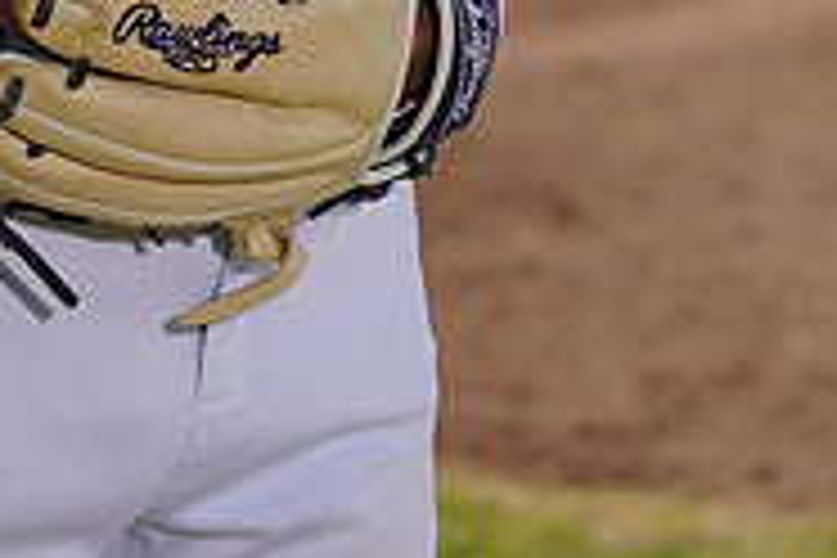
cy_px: -711
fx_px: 16413
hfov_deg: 2.9
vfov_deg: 1.9
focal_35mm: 706
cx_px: 142
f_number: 8
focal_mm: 226
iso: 100
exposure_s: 1/250
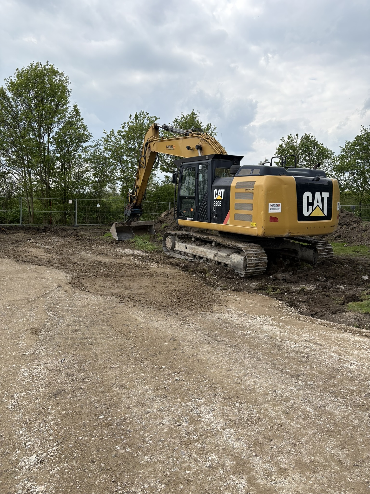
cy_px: 247
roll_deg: +3.1
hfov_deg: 53.1
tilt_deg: -5.1
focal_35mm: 26
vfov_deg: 67.3
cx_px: 185
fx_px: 371
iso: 50
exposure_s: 1/2283
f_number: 1.6
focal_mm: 5.96
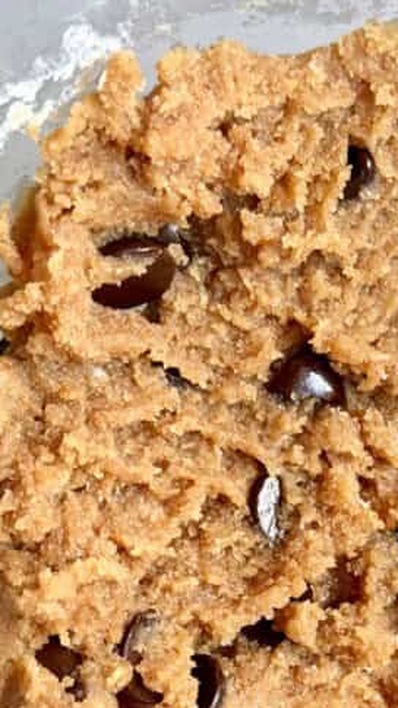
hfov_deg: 11.3
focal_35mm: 105
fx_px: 1971
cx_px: 474
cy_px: 652
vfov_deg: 19.9
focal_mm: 6.8
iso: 200
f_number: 1.8
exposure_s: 1/60
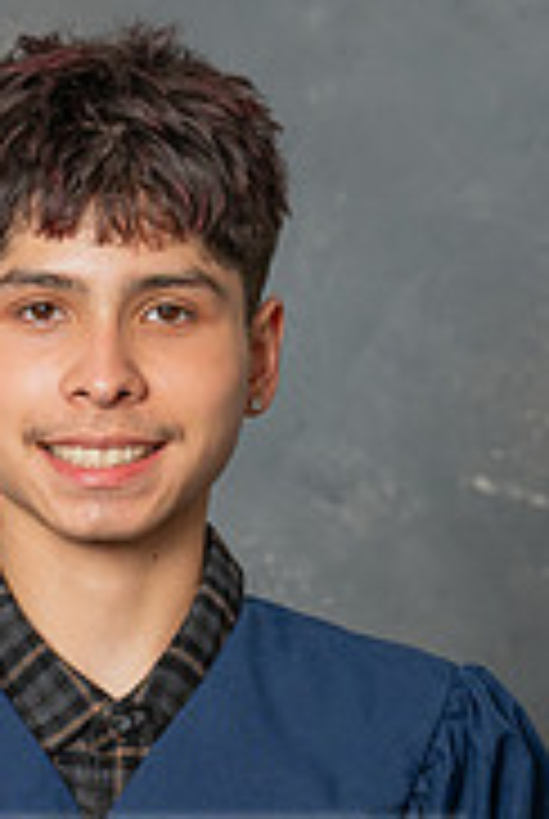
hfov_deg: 5.6
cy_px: 846
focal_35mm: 246
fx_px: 5606
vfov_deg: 8.3
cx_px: 85
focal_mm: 62
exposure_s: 1/200
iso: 200
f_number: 4
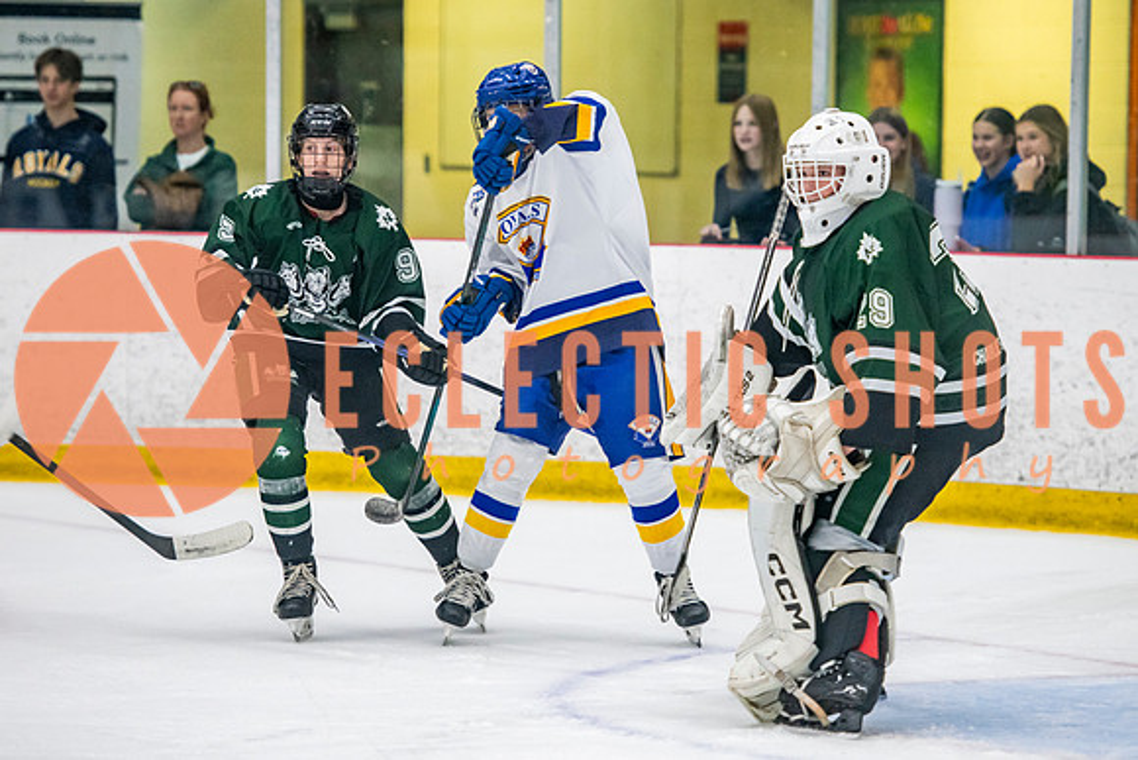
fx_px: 6572
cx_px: 569
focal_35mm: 208
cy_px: 348
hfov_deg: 9.9
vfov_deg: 6.6
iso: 2000
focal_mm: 155
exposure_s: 1/640
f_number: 3.2
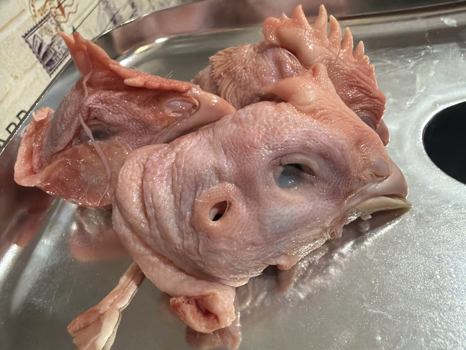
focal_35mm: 25
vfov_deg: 54.9
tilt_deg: -45.0
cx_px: 233
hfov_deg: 69.4
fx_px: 337
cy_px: 175
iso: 500
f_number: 2.2
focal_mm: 2.22
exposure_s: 1/50
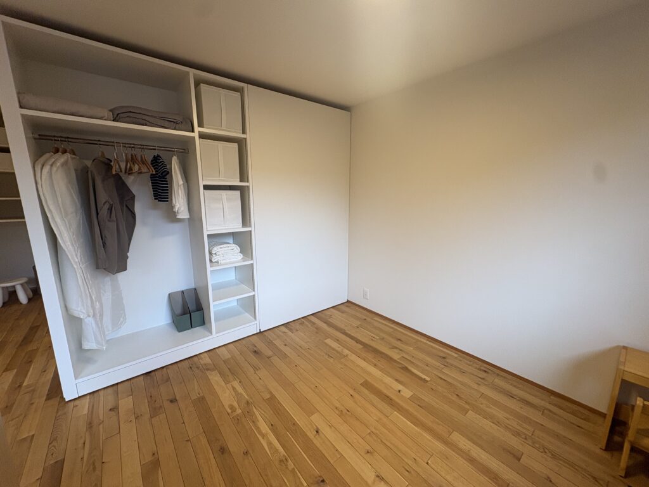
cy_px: 244
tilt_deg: -9.9
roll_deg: +0.6
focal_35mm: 14
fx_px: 262
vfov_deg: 85.7
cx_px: 324
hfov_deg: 102.1
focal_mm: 2.22
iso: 100
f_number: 2.2
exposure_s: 1/120
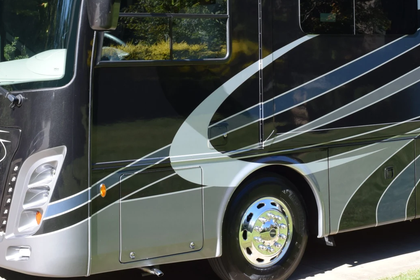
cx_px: 292
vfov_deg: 18.0
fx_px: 863
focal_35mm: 74
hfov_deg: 27.1
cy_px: 11
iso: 320
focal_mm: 20
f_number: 8
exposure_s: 1/250
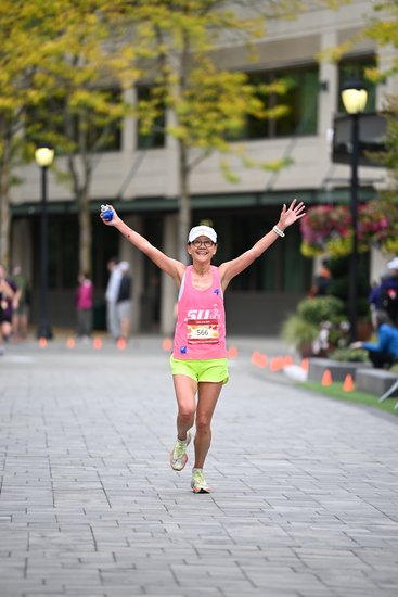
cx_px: 199
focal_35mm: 200
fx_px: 3314
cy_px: 298
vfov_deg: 10.3
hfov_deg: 6.9
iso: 640
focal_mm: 200
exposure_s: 1/2000
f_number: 2.8
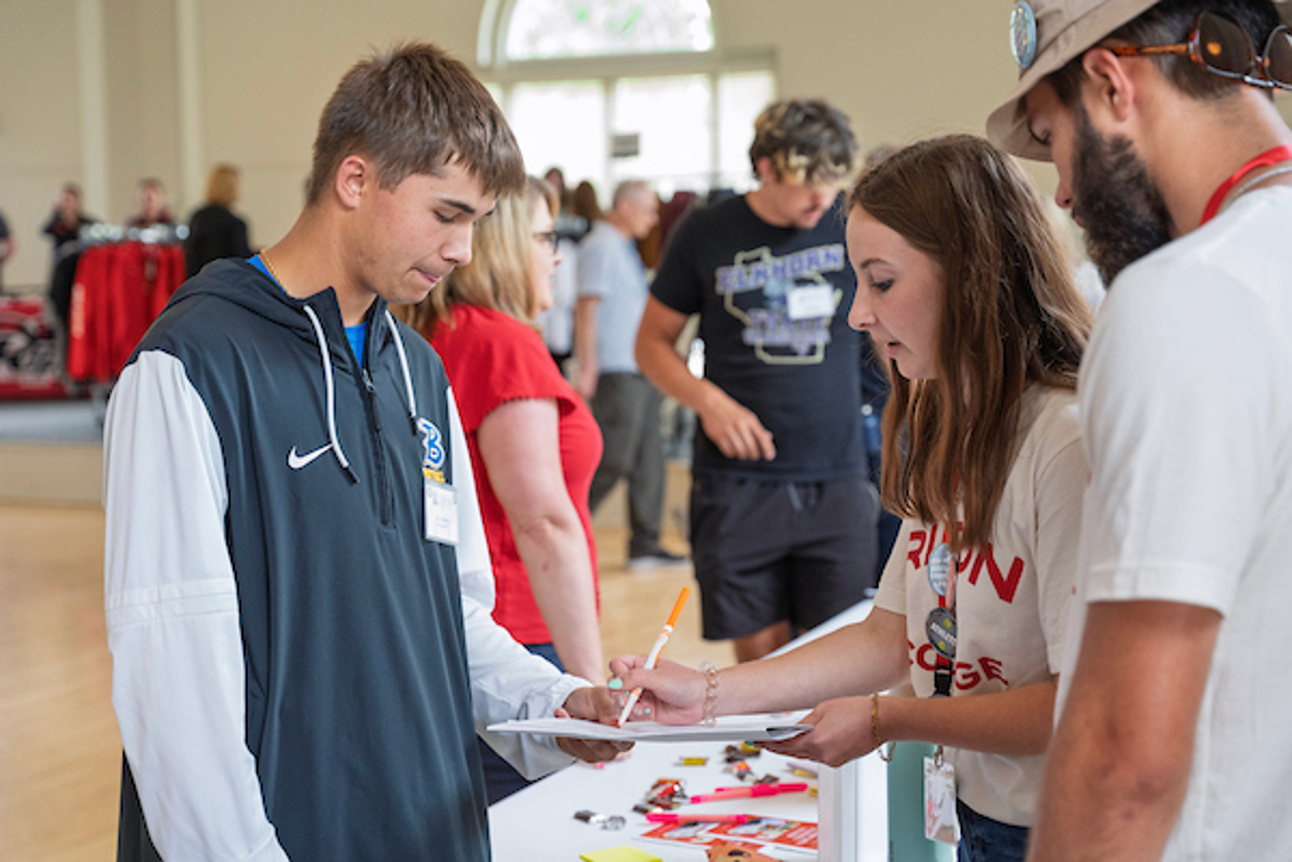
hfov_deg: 33.8
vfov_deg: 22.9
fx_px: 2124
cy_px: 431
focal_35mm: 59
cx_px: 646
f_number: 3.5
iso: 4000
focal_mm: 59.2
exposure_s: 1/250
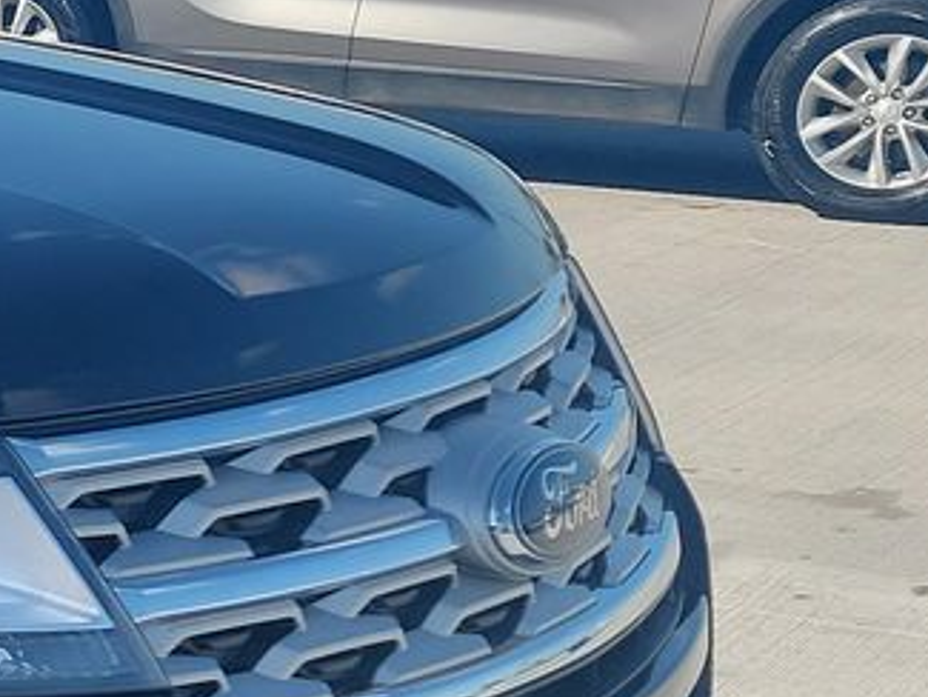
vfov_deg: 12.5
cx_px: -1268
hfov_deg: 12.9
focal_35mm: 118
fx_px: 3165
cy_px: 566
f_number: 1.8
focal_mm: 6.7
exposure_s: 1/655
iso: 50
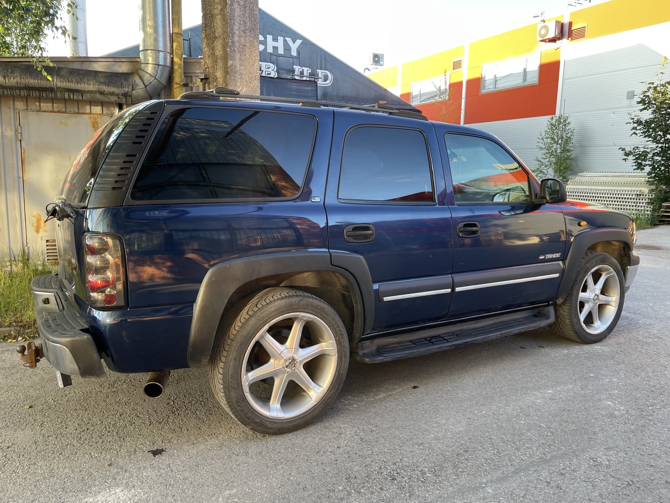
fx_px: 503
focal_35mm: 26
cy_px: 252
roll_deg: -0.9
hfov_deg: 67.3
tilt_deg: -7.9
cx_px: 335
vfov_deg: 53.1
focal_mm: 4.2
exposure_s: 1/121
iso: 40
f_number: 1.6
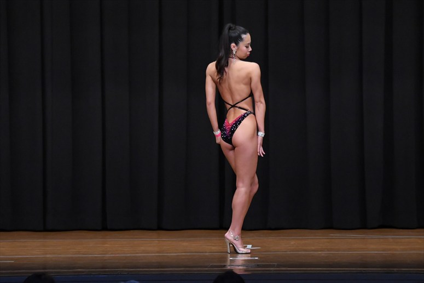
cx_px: 212
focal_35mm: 225
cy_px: 142
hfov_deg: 9.2
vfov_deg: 6.1
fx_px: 2649
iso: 6400
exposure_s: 1/400
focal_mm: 150
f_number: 5.6
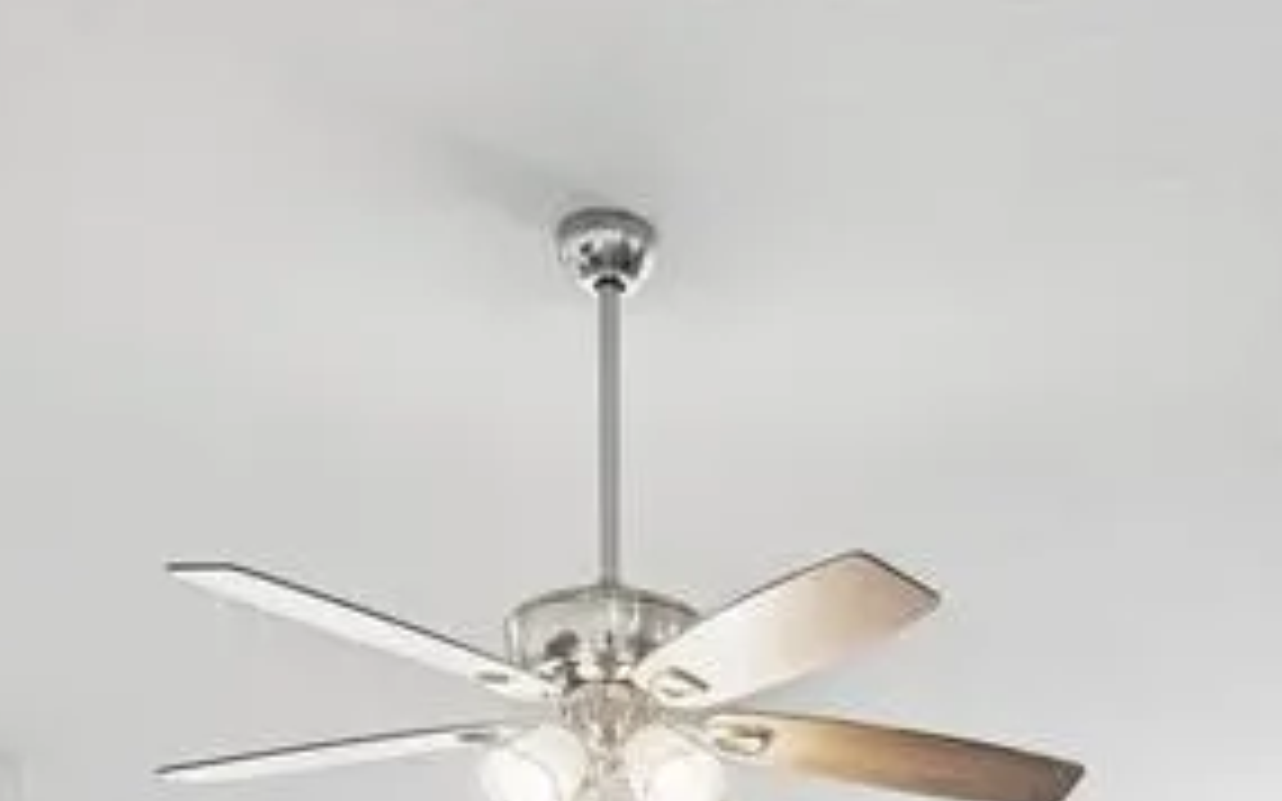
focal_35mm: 68
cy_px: 1508
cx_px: 1008
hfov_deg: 29.6
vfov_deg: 15.9
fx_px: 2370
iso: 400
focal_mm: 18.5
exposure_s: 1/13
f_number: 8
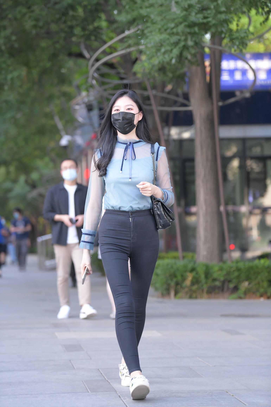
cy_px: 204
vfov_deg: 20.0
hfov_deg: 13.4
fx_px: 1151
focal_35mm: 102
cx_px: 136
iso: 2000
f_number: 3.2
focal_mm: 102
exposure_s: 1/640
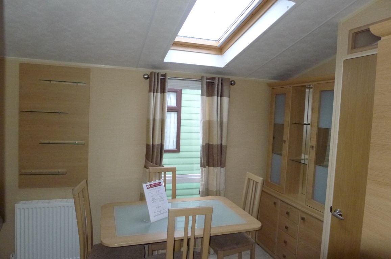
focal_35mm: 24
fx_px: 260
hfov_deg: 73.8
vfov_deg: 53.0
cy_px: 130
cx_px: 196
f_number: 2
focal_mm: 5.1
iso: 800
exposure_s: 1/60
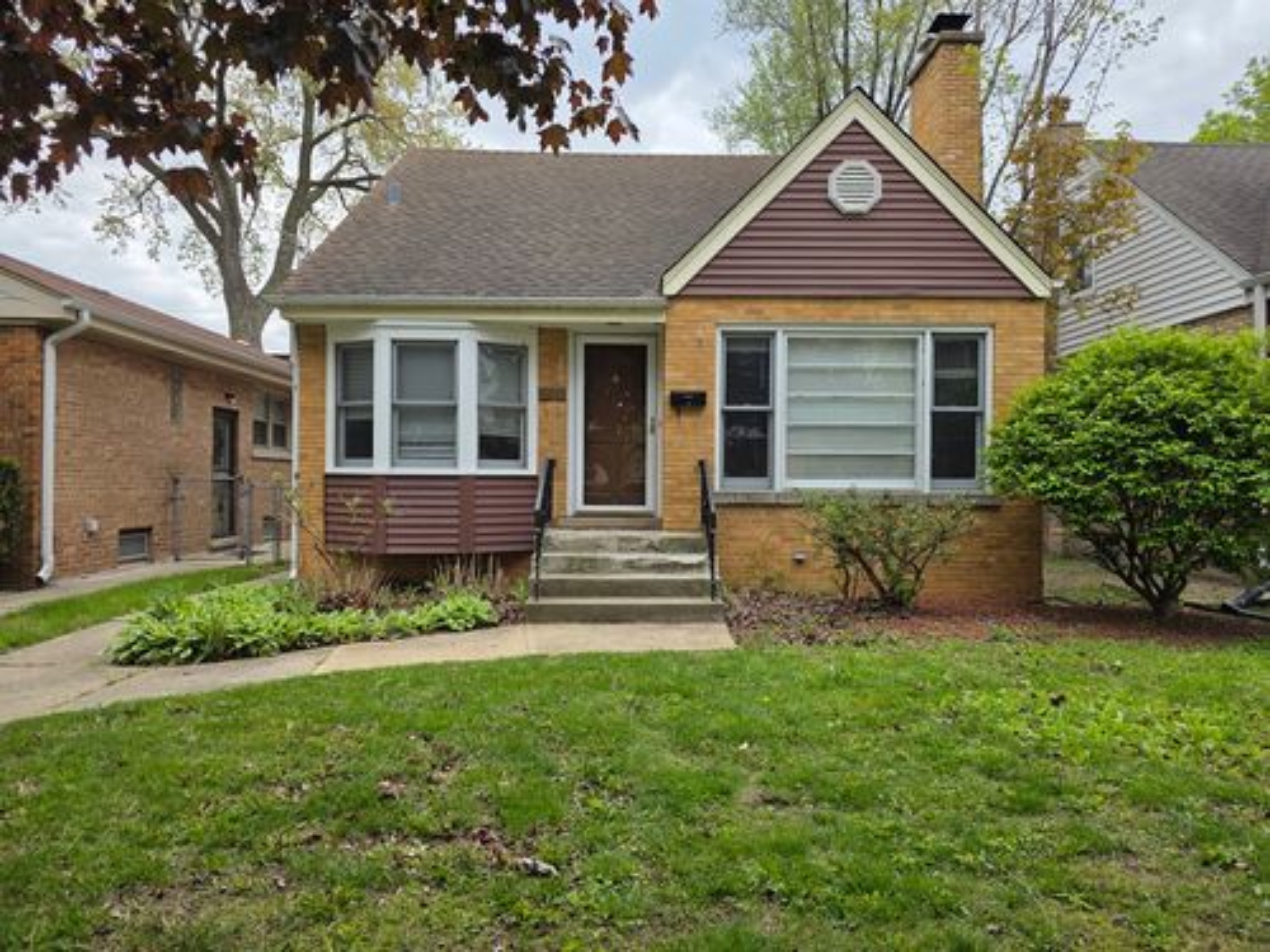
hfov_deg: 73.9
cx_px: 635
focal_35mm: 23
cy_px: 476
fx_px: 844
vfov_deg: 58.9
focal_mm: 6.3
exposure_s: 1/3160
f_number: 1.7
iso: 80
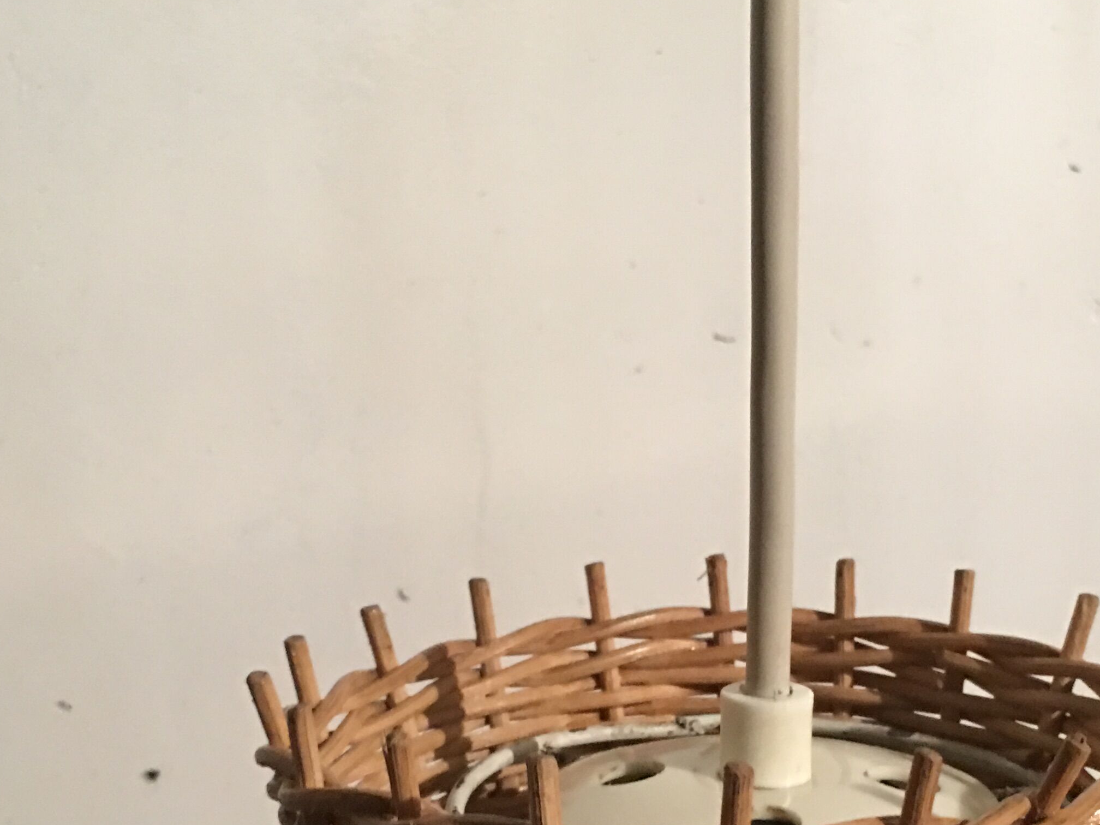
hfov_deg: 33.1
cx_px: 677
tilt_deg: -17.5
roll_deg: +0.5
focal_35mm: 58
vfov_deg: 24.4
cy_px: 764
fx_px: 1843
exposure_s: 1/8
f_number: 2.2
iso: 125
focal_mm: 4.15
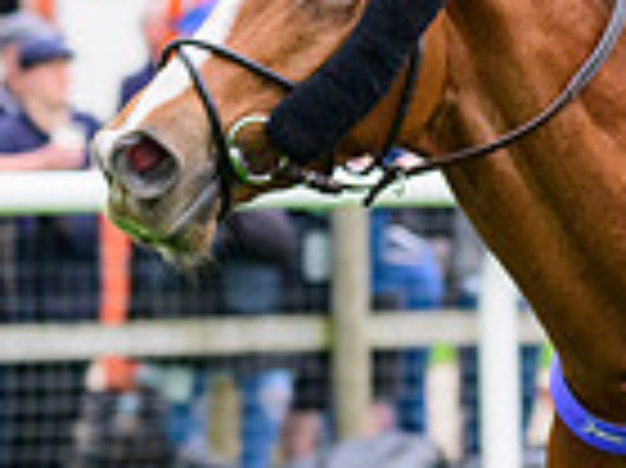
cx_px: 1048
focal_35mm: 646
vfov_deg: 2.3
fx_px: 11672
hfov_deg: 3.1
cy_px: 224
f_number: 5.6
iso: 1250
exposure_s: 1/1000
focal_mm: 140
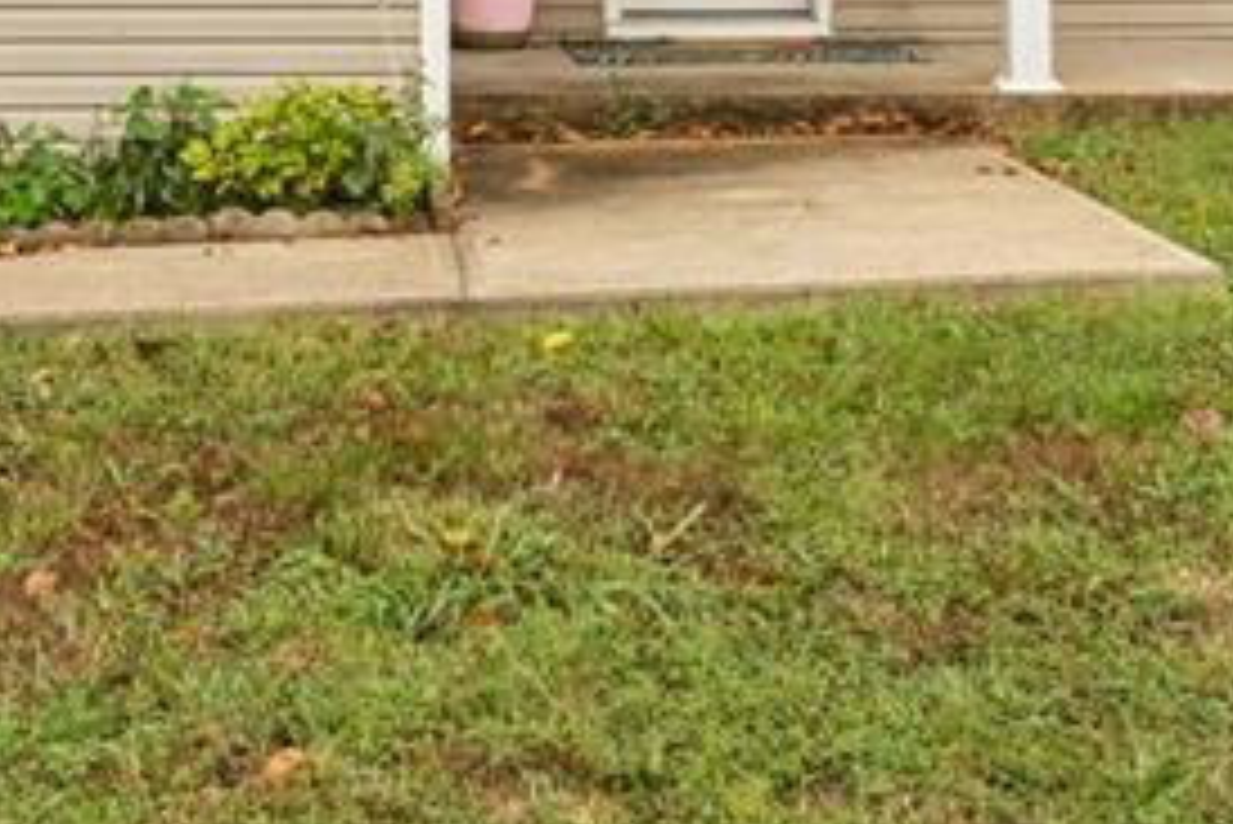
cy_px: -144
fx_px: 2446
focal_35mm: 71
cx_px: 270
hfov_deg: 27.8
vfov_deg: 18.2
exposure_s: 1/15
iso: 100
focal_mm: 19.1
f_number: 22
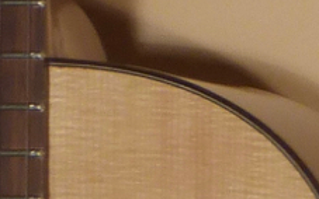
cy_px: 800
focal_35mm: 264
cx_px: 25
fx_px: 2296
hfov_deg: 7.9
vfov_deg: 4.6
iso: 100
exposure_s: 1/200
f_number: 4.2
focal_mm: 8.5
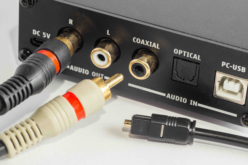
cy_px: 82
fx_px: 929
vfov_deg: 10.1
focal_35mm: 135
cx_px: 124
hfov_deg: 15.2
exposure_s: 1/60
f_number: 11
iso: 100
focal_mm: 90
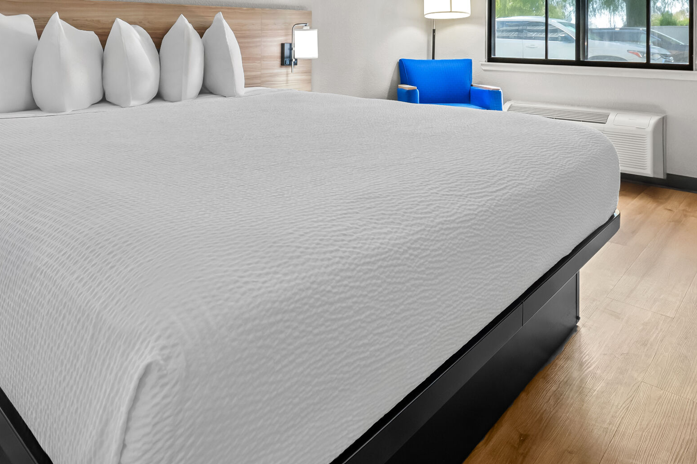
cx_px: 290
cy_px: 46
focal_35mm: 27
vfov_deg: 43.7
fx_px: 523
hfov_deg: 66.9
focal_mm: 14
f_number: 8
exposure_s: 1/2.5
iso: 250
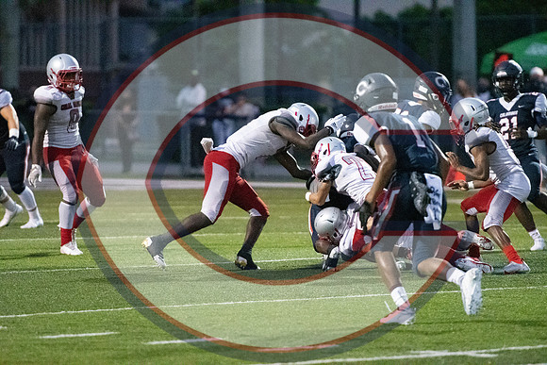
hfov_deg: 6.9
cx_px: 274
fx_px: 4559
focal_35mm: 300
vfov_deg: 4.6
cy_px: 182
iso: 32000
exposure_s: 1/2500
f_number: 2.8
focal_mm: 200
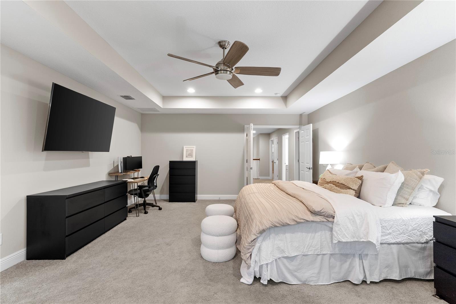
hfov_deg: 93.3
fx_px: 215
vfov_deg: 70.5
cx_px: 228
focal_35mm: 17
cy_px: 152
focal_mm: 17
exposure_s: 1/1.67
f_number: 8
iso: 400
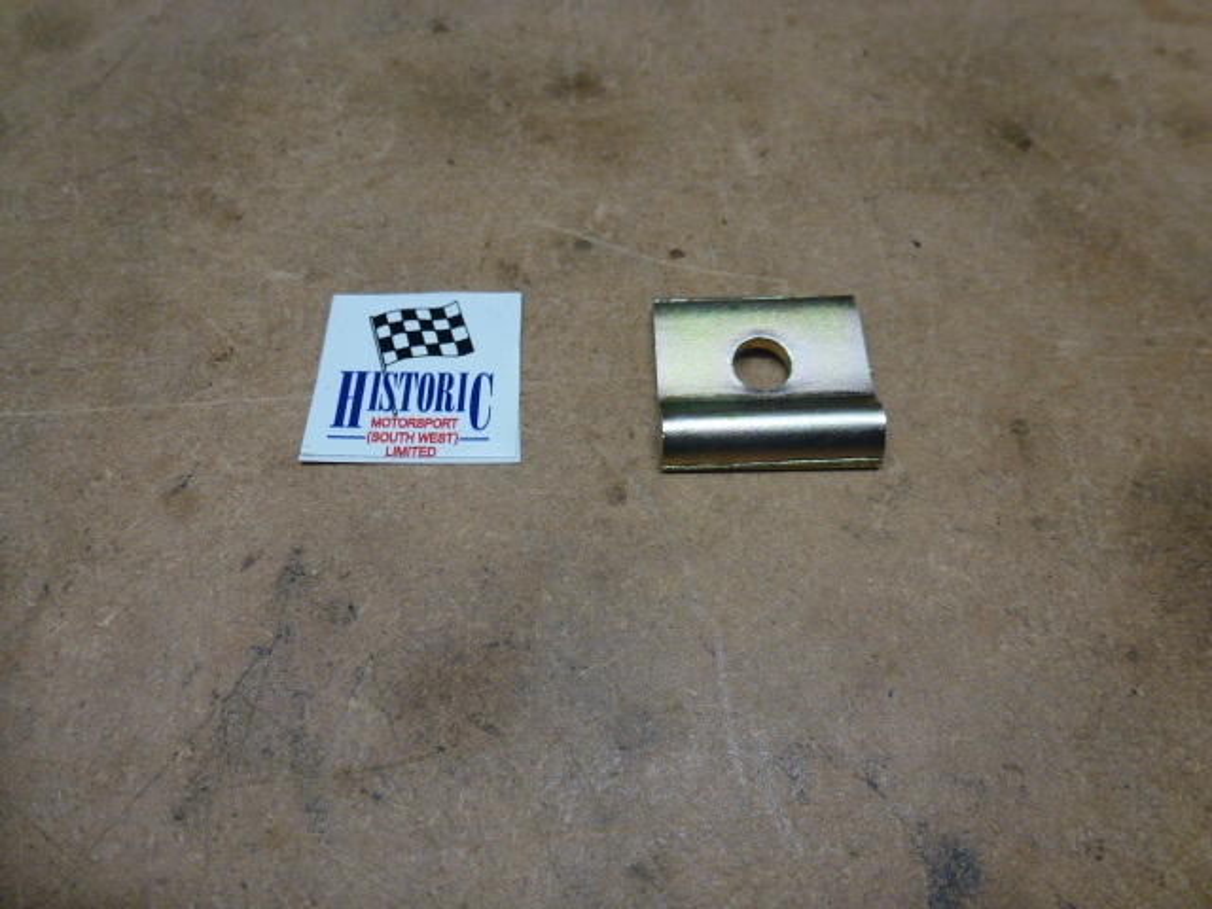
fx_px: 840
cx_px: 606
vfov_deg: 56.8
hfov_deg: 71.6
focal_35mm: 24
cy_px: 454
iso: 160
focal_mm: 4.3
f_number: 3.3
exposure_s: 1/60
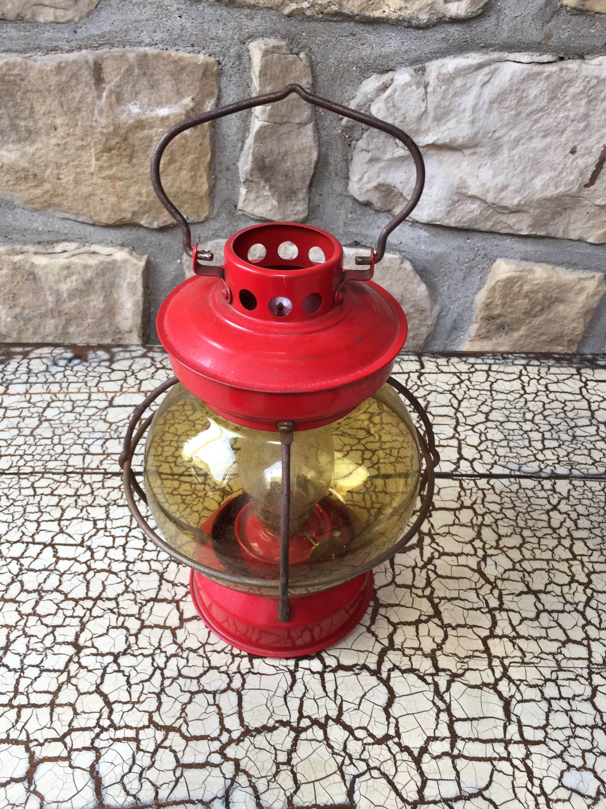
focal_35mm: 29
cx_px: 303
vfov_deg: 61.7
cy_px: 404
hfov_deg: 48.2
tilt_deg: -39.3
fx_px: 677
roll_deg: -1.1
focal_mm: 4.15
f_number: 2.2
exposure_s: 1/50
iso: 32
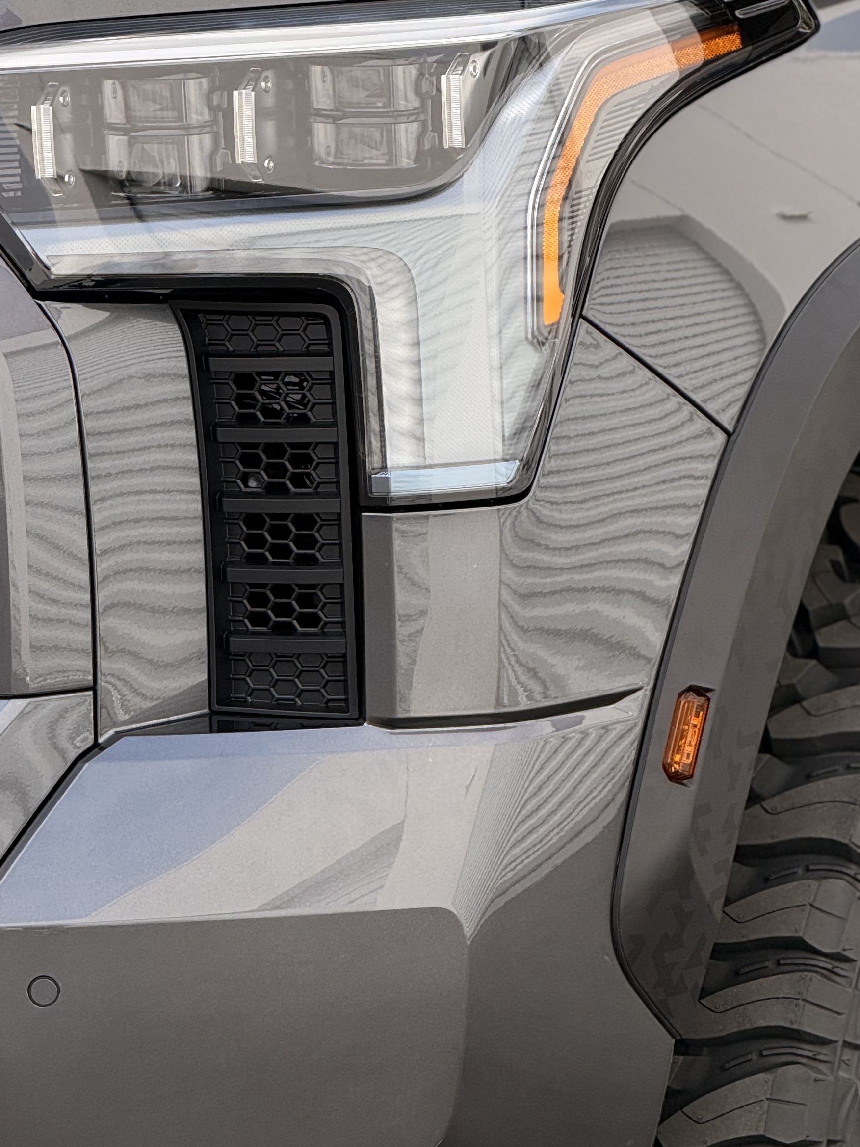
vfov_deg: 9.6
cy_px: 453
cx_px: 280
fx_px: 6856
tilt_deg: -9.6
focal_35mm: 207
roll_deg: +0.8
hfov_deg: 7.2
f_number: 2.8
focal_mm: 15.66
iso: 64
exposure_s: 1/840
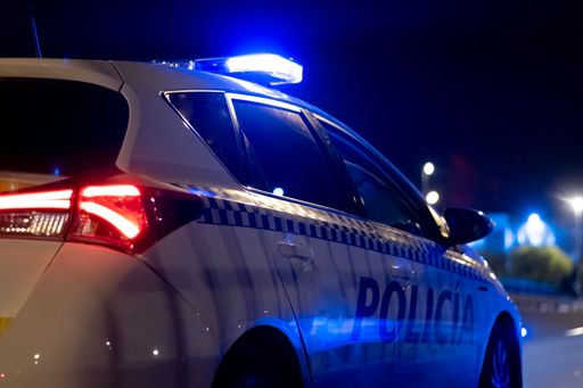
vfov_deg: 18.2
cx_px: 292
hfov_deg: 27.0
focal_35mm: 75
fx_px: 1214
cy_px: 194
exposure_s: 1/80
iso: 800
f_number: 1.8
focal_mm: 50
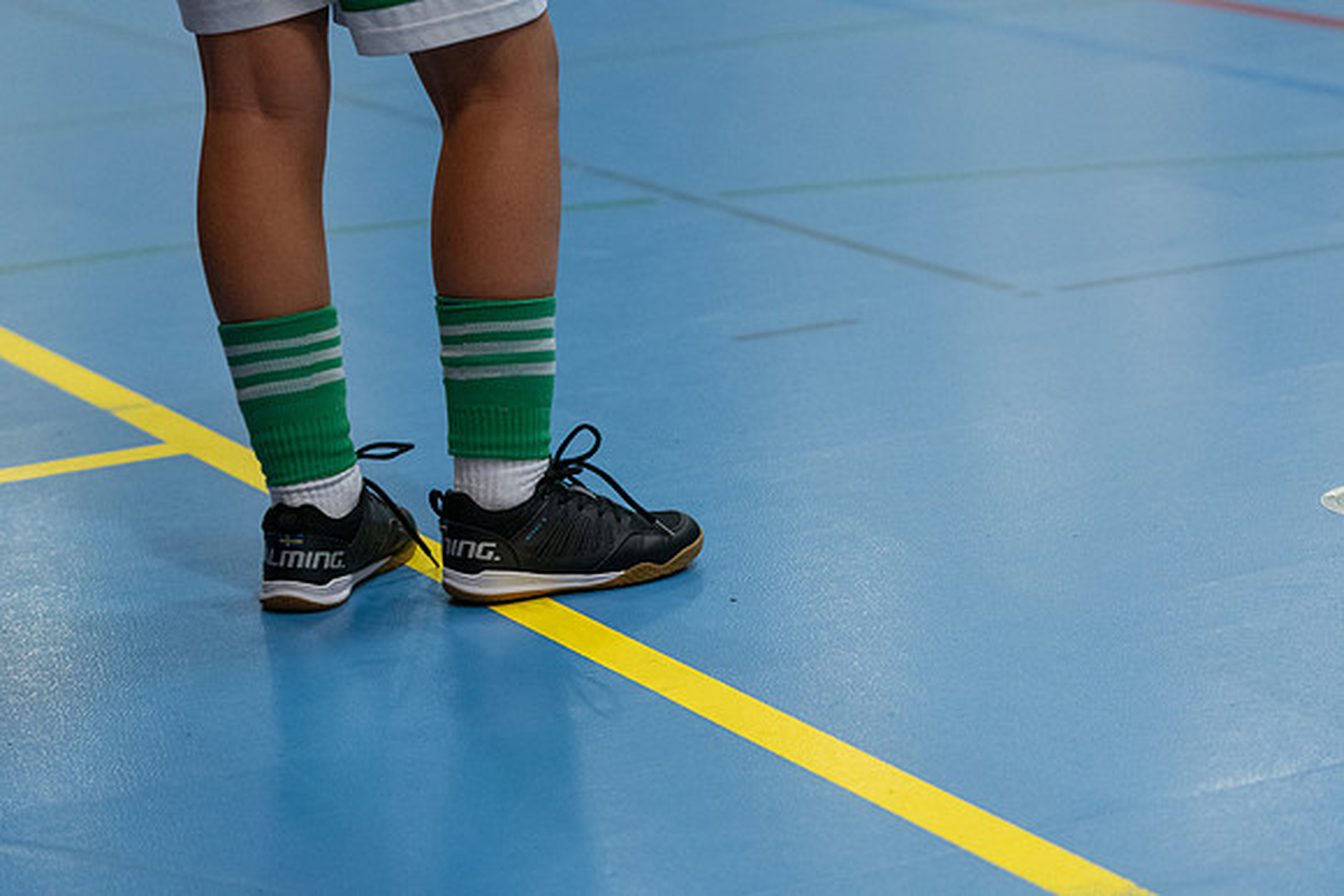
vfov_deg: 11.7
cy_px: 448
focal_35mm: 117
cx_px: 672
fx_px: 4369
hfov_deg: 17.5
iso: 2000
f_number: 3.2
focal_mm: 78
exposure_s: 1/500
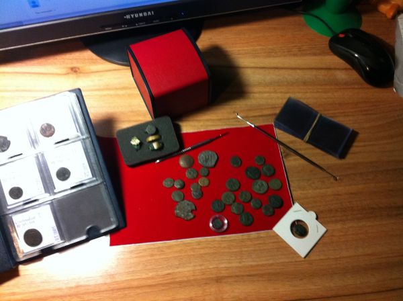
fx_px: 407
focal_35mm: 35
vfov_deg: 40.6
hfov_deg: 52.7
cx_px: 202
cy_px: 150
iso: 250
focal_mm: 3.85
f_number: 2.8
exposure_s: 1/17
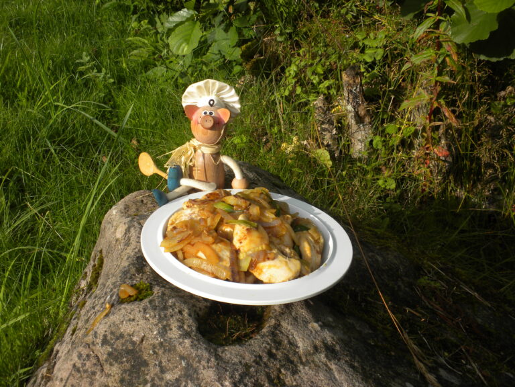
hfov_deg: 50.1
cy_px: 194
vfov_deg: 38.7
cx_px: 258
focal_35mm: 37
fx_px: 550
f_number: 10
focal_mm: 6.6
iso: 64
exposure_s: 1/109
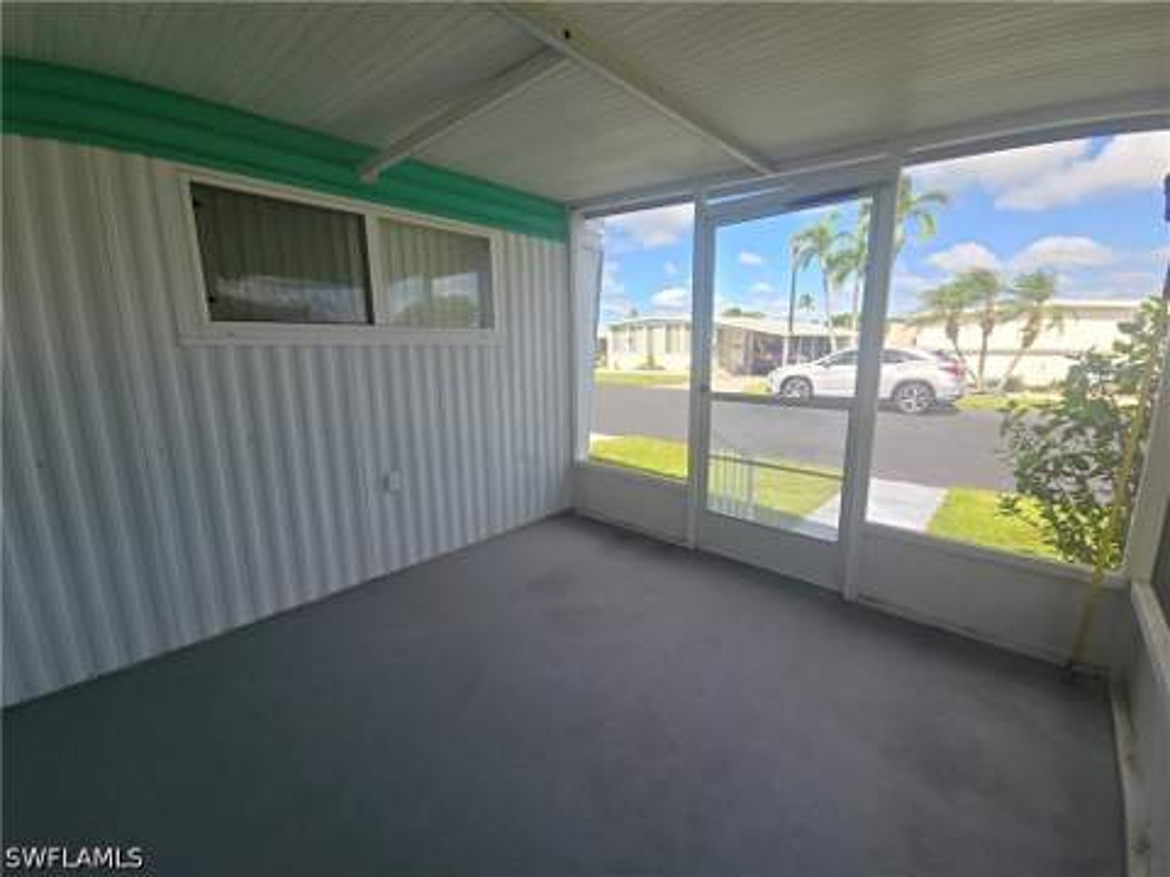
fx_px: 439
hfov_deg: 106.2
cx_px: 585
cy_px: 438
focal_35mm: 13
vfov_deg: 89.9
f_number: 2.2
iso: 50
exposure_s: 1/588
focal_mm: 2.2
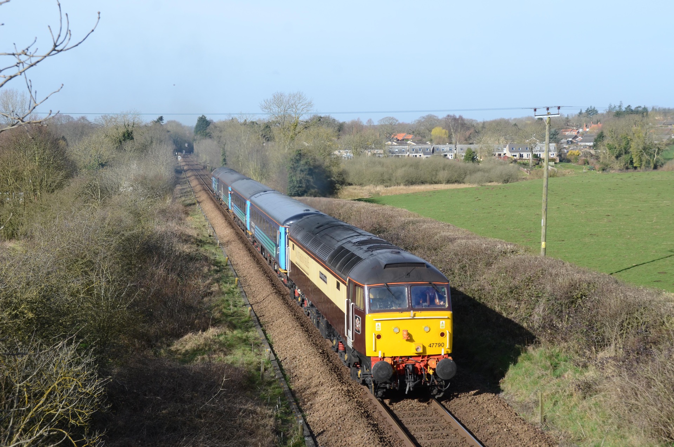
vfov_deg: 25.6
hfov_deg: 37.9
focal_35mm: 52
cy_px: 224
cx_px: 337
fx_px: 981
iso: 400
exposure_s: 1/640
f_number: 9
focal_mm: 35
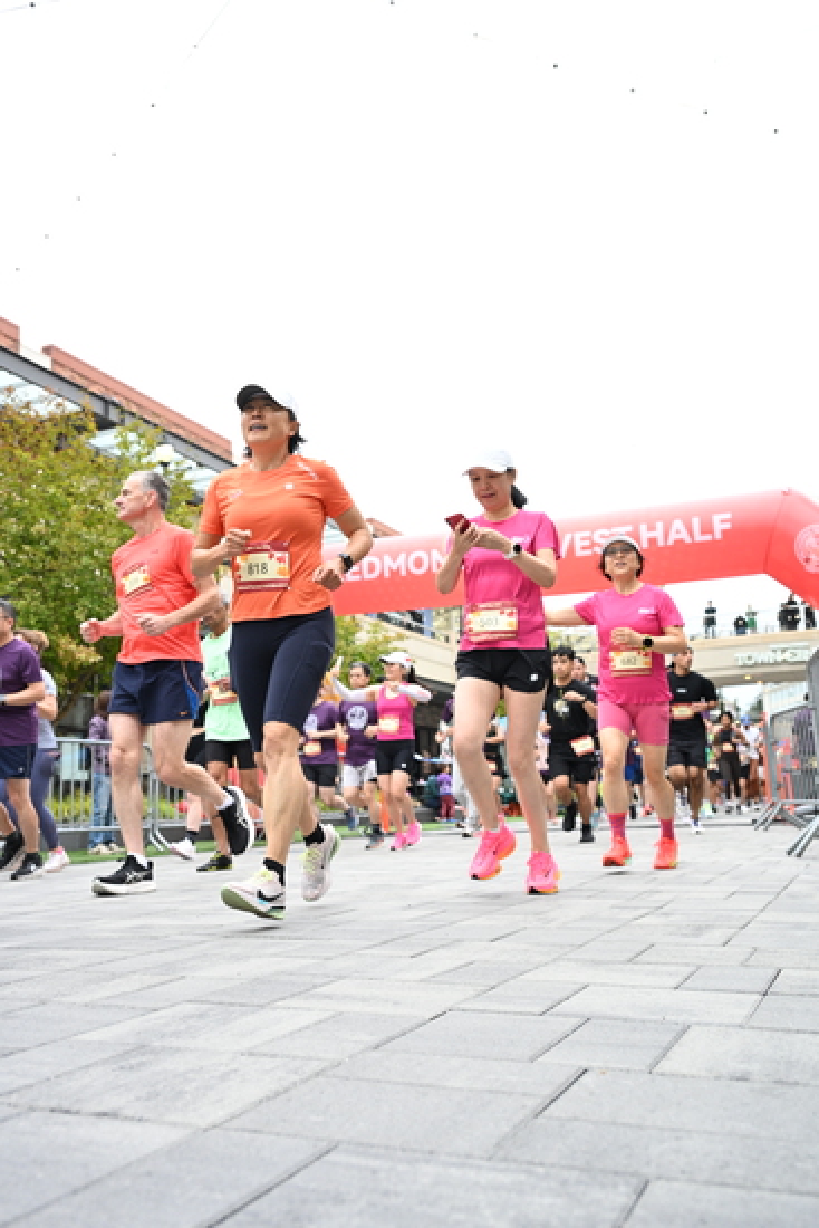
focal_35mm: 31
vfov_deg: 60.3
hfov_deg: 42.3
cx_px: 410
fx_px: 1057
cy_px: 614
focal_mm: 31
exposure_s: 1/640
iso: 2000
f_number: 4
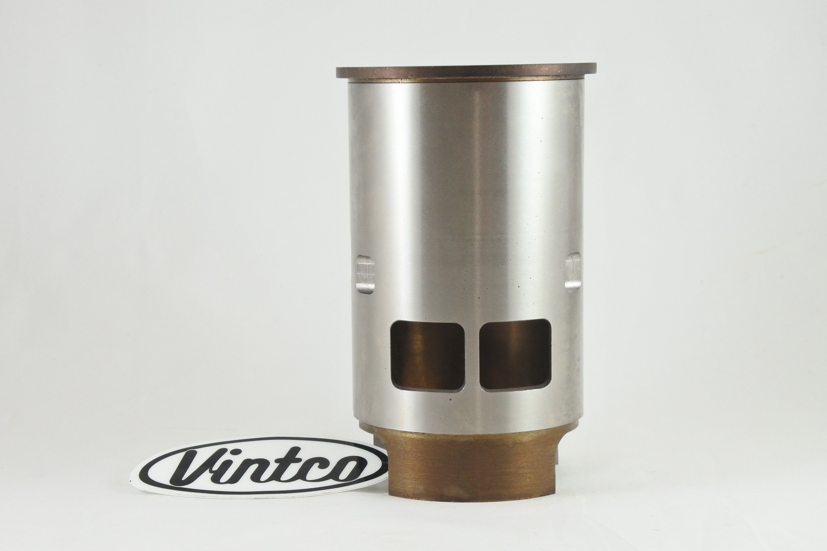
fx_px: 1470
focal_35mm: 64
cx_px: 414
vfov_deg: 21.2
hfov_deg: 31.4
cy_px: 276
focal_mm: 24
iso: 800
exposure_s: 1/125
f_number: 5
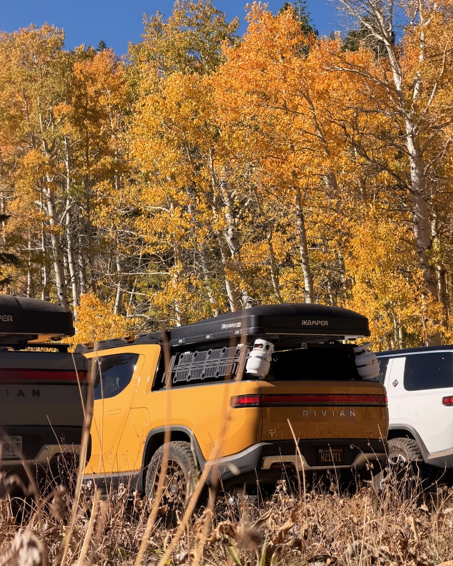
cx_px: 226
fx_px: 1760
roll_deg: +2.6
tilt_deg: +8.1
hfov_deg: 14.7
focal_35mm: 105
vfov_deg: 18.3
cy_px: 291
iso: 32
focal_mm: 16.89
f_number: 2.8
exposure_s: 1/631
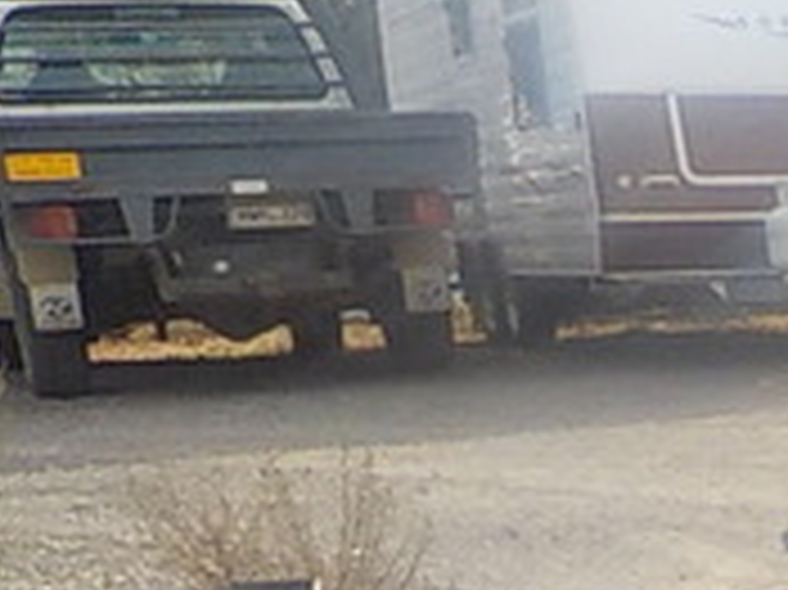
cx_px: 1544
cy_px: 1320
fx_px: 3117
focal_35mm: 137
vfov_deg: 9.8
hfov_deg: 12.7
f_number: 3.3
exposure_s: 1/500
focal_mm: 4.1
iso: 125
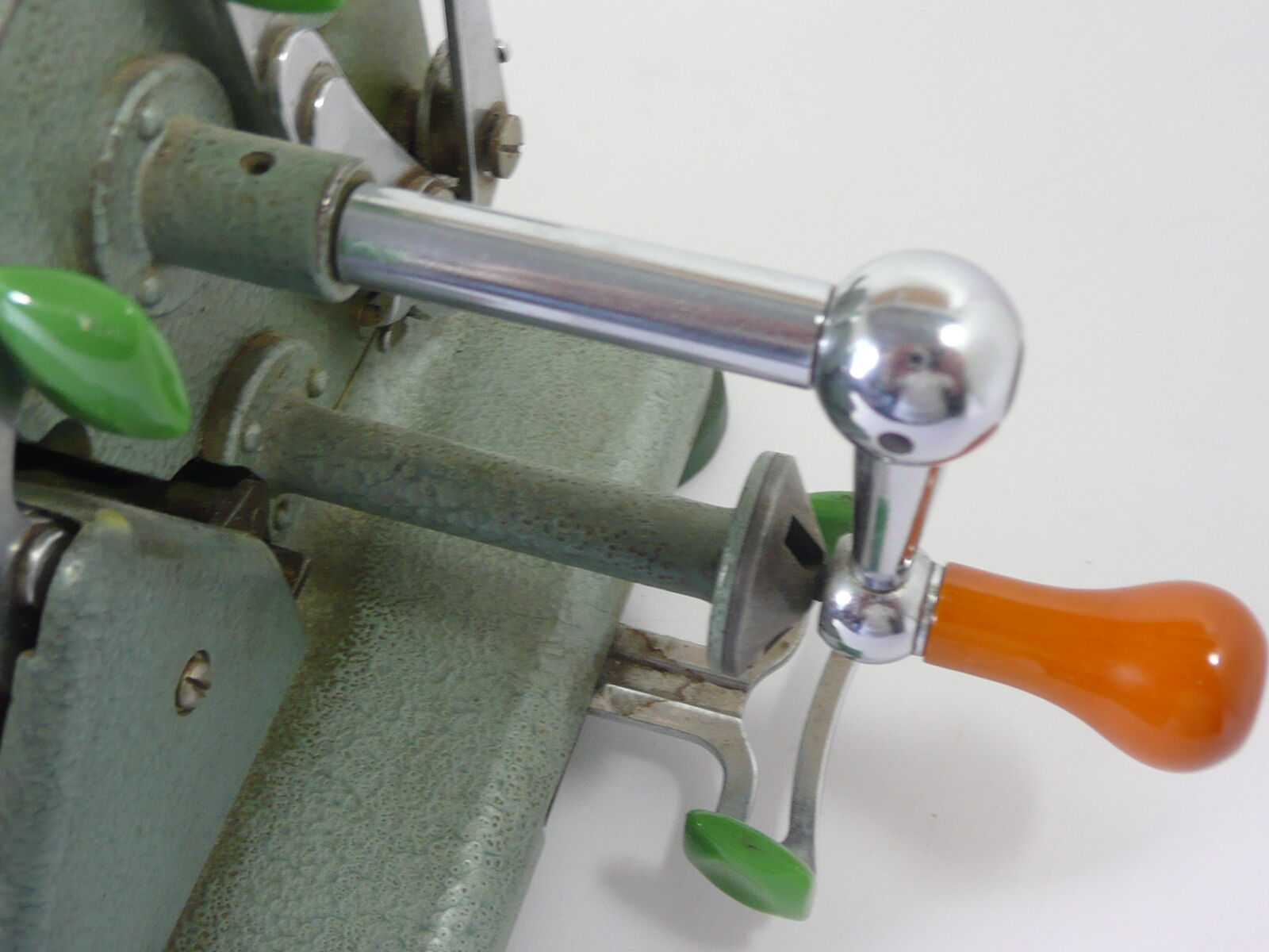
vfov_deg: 32.9
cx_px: 634
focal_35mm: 44
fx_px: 1613
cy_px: 476
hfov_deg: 42.9
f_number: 3.5
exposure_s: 1/8
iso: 100
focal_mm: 5.2
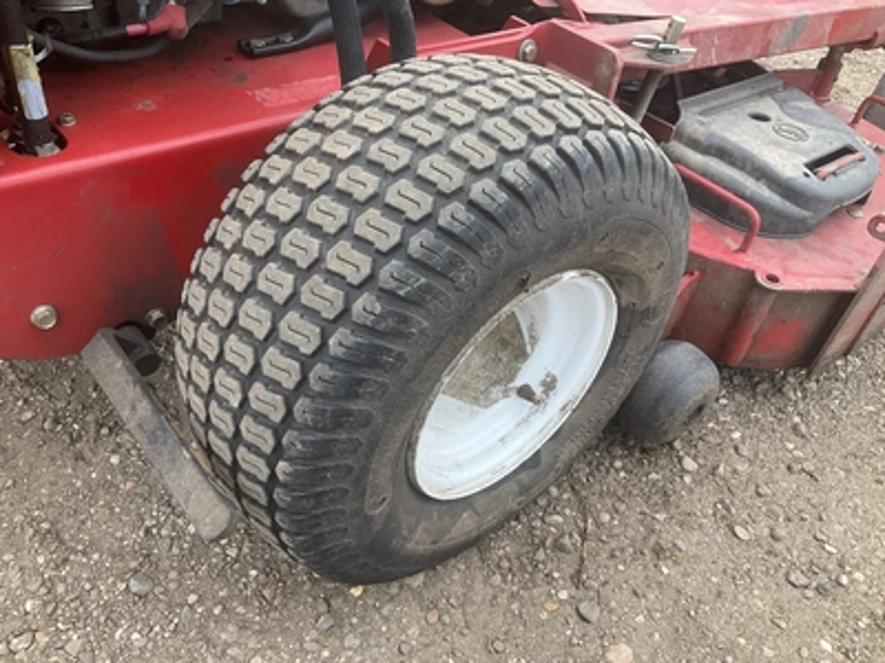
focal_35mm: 29
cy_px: 332
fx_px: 741
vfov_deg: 48.2
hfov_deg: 61.7
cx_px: 442
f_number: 1.8
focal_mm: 3
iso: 25
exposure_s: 1/378
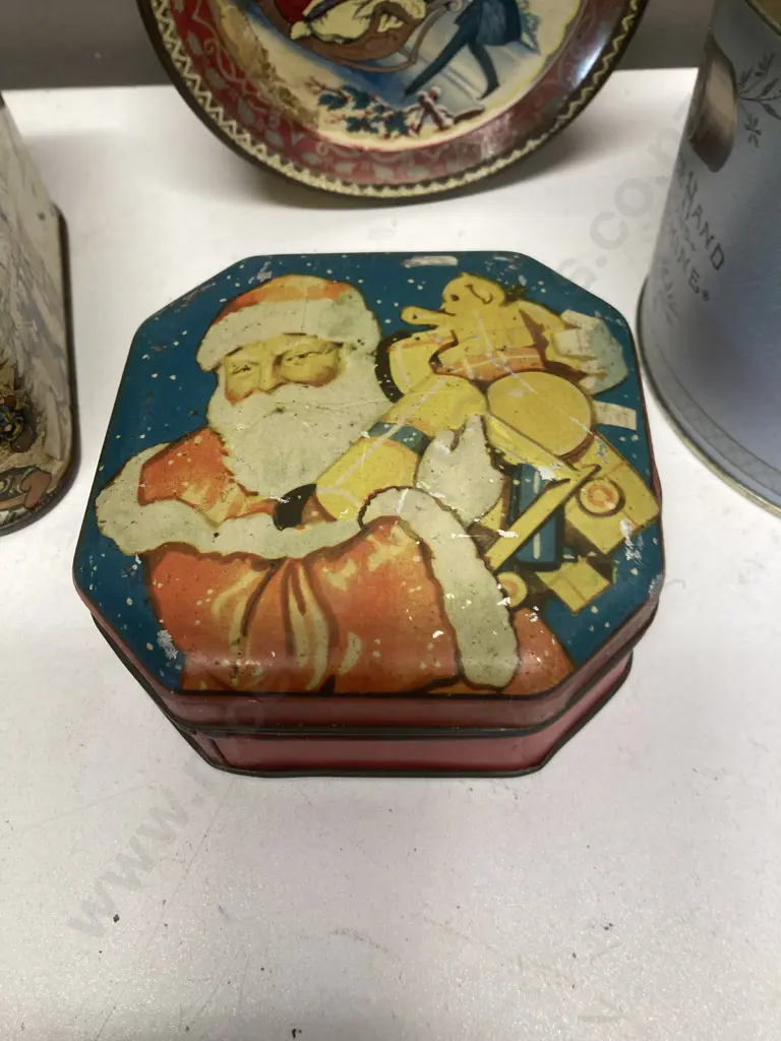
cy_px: 520
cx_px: 390
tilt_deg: -57.2
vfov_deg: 63.4
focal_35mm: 28
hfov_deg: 49.7
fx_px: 842
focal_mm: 3.99
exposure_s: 1/50
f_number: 1.8
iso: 80
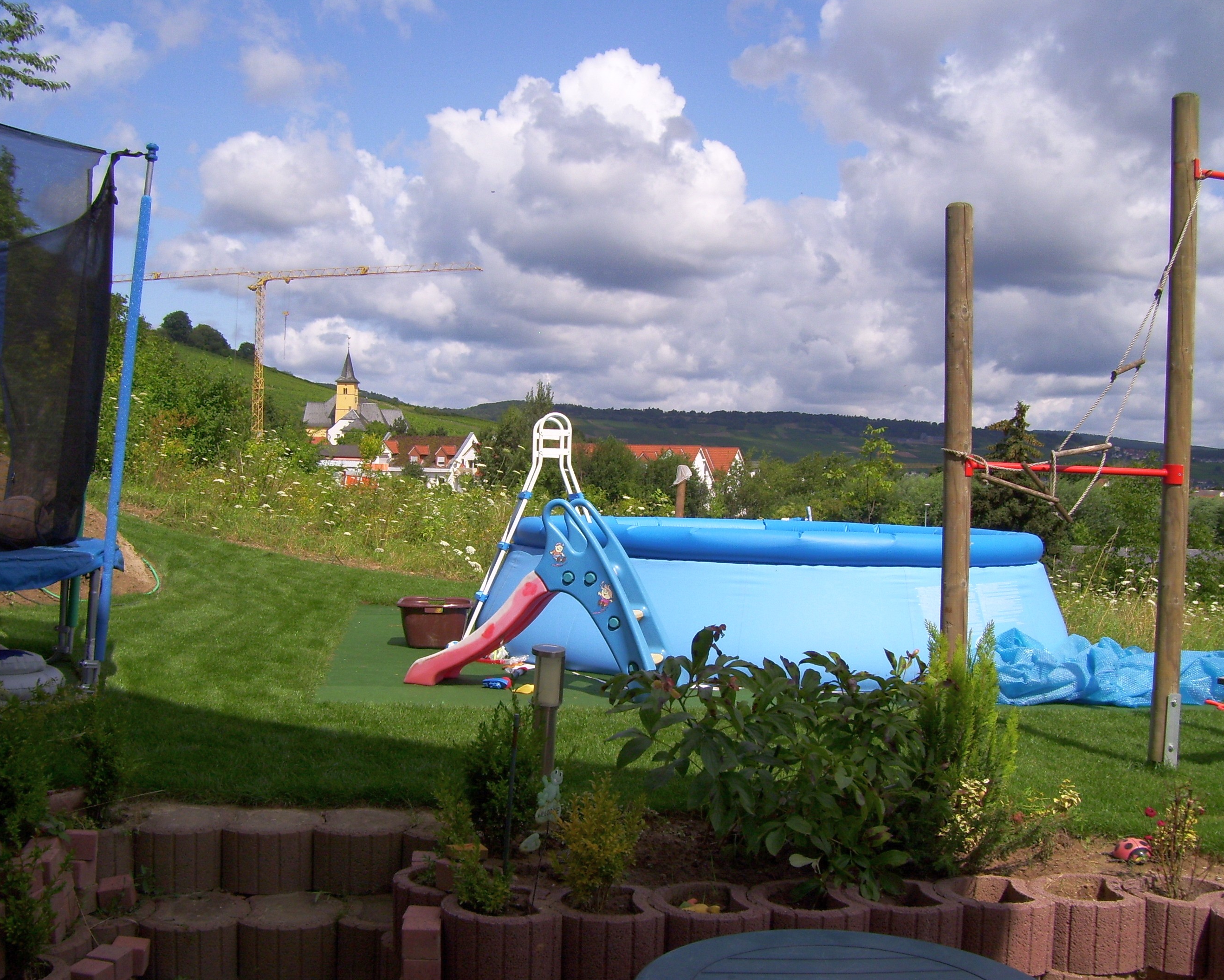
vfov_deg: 39.2
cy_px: 492
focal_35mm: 38
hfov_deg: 47.9
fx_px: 1377
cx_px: 574
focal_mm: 6
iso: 80
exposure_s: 1/800
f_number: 4.8
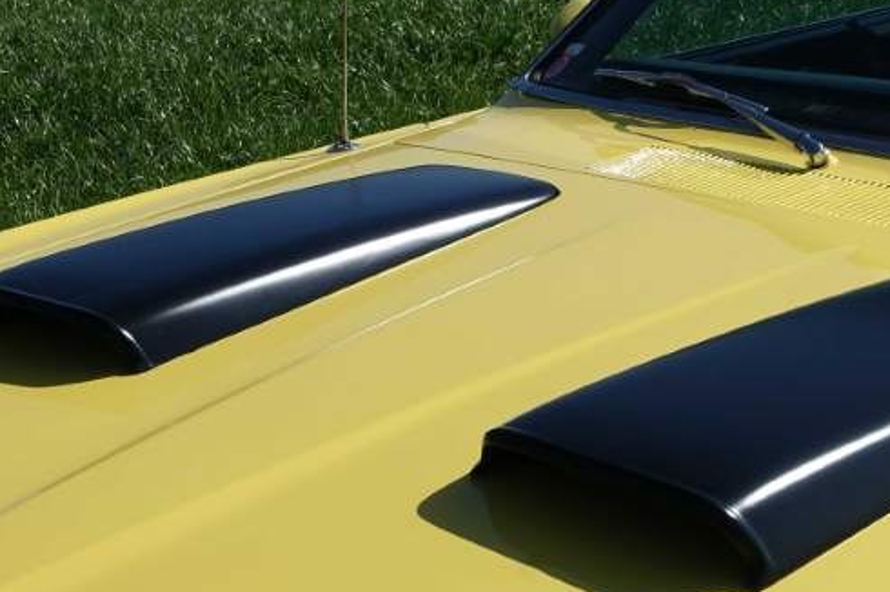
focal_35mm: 80
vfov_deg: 16.6
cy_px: 614
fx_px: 1976
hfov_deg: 25.2
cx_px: 608
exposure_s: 1/800
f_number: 7.1
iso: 125
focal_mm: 12.64
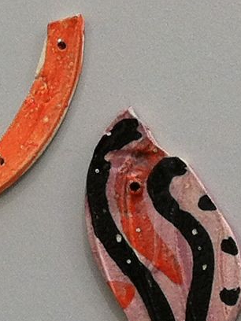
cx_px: -79
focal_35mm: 222
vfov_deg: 8.9
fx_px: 2061
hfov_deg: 6.6
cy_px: 62
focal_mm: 3.85
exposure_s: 1/154
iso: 80
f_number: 2.8
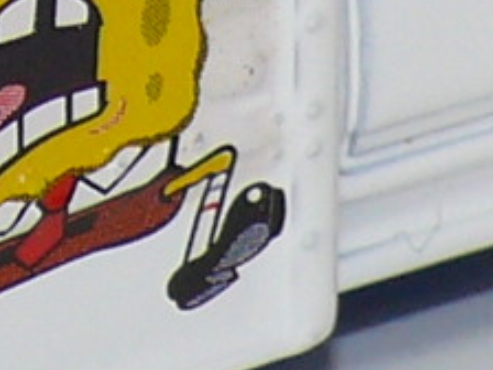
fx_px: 10995
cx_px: -119
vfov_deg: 1.9
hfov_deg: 2.6
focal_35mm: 772
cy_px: -119
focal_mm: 13.8
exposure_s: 1/30
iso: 100
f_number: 4
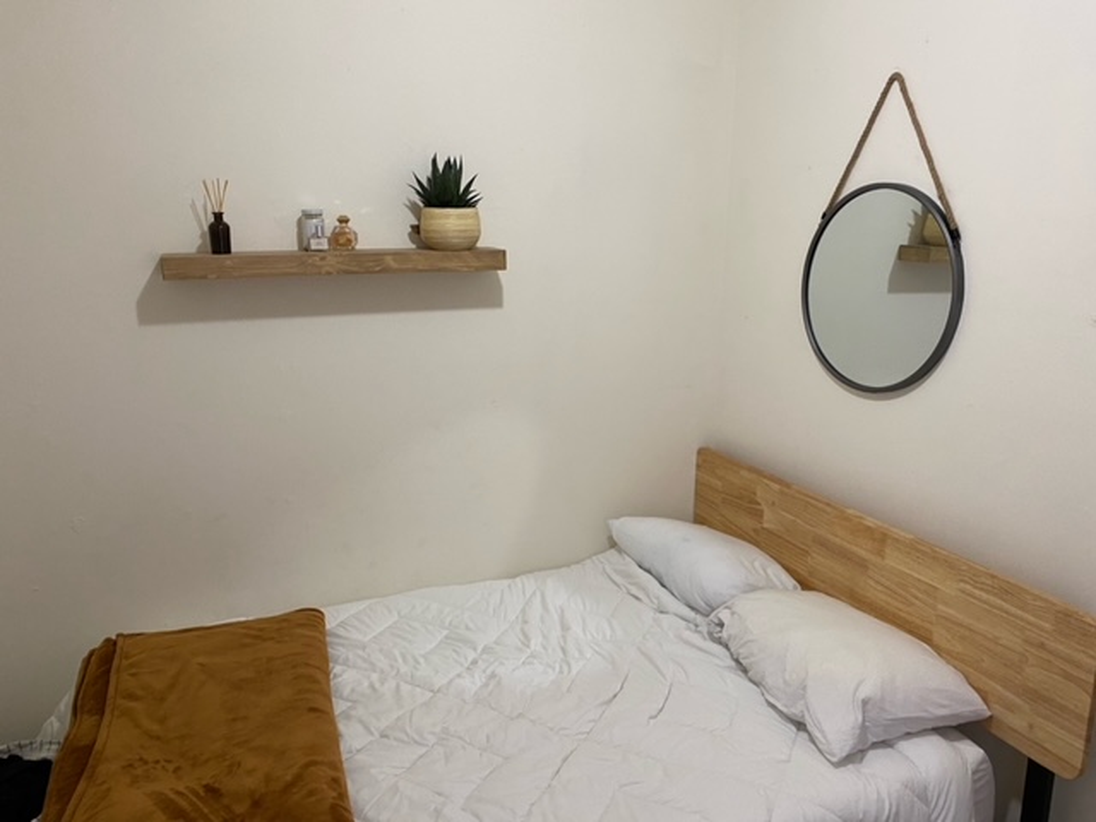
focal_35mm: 26
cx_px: 548
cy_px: 411
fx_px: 823
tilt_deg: -13.0
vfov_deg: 53.1
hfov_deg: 67.3
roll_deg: -0.1
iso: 160
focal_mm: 4.25
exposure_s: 1/60
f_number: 1.8
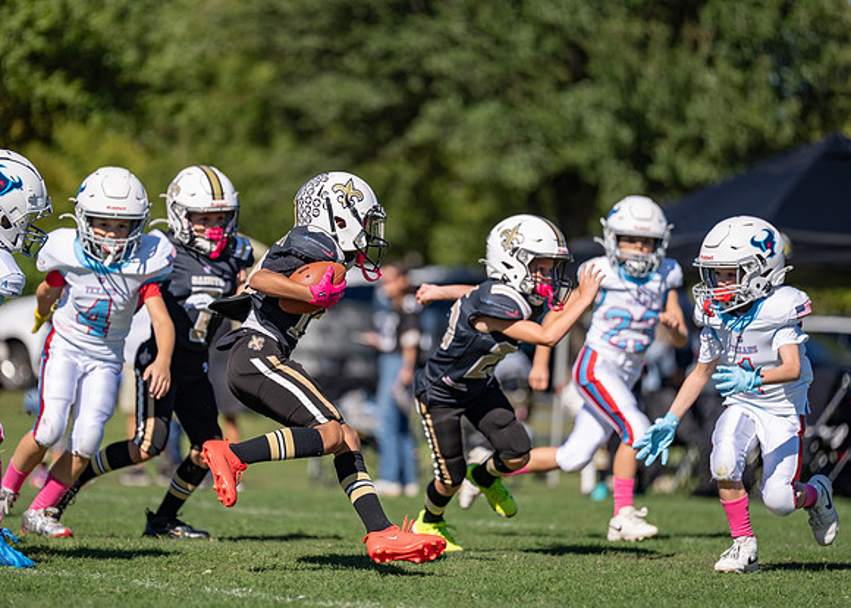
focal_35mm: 232
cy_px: 299
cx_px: 359
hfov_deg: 8.7
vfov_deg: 6.2
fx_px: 5608
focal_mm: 200
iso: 100
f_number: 2.8
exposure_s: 1/2500
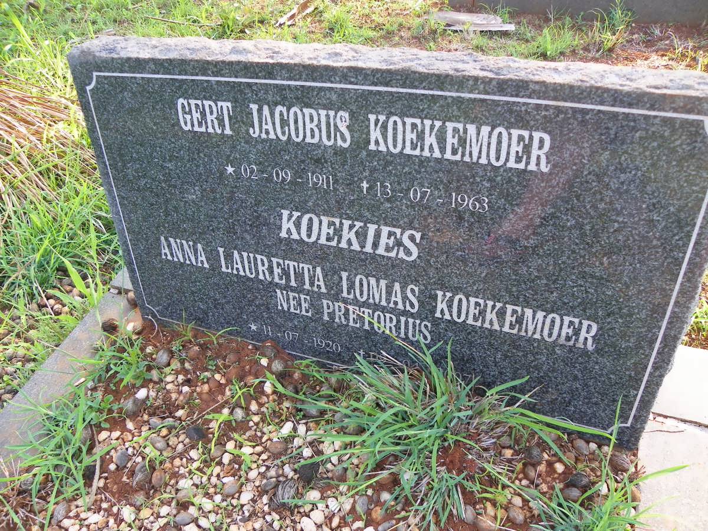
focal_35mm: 27
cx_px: 354
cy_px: 266
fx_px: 552
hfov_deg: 65.3
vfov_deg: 51.4
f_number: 2.8
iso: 64
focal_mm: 4.8
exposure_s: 1/80
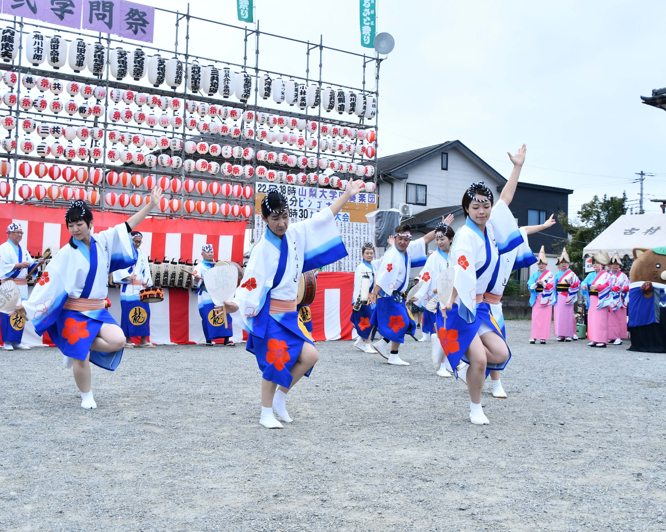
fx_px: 749
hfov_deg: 47.9
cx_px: 335
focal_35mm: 38
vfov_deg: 39.2
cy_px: 263
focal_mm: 22
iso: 320
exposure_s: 1/320
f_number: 7.1
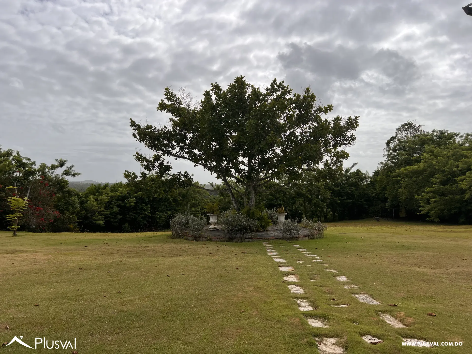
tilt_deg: +0.6
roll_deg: -0.7
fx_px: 355
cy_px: 177
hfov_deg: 67.3
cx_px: 236
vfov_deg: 53.1
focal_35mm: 26
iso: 50
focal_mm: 5.7
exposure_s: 1/9434
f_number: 1.5
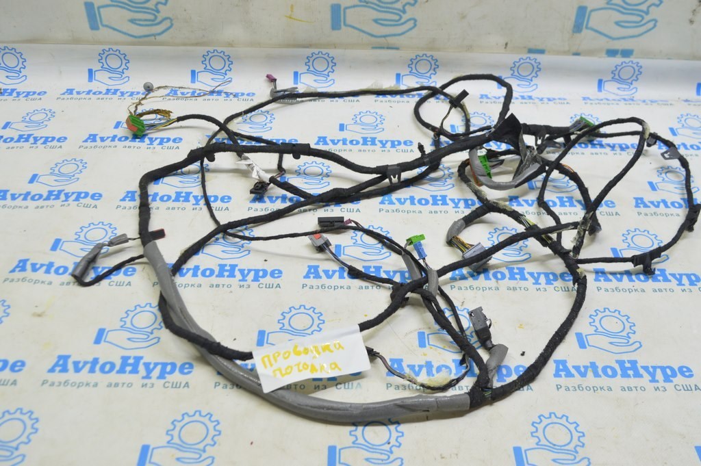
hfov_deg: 53.2
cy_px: 233
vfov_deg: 36.8
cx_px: 350
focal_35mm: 36
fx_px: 700
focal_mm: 24
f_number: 5.6
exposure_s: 1/20
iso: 400
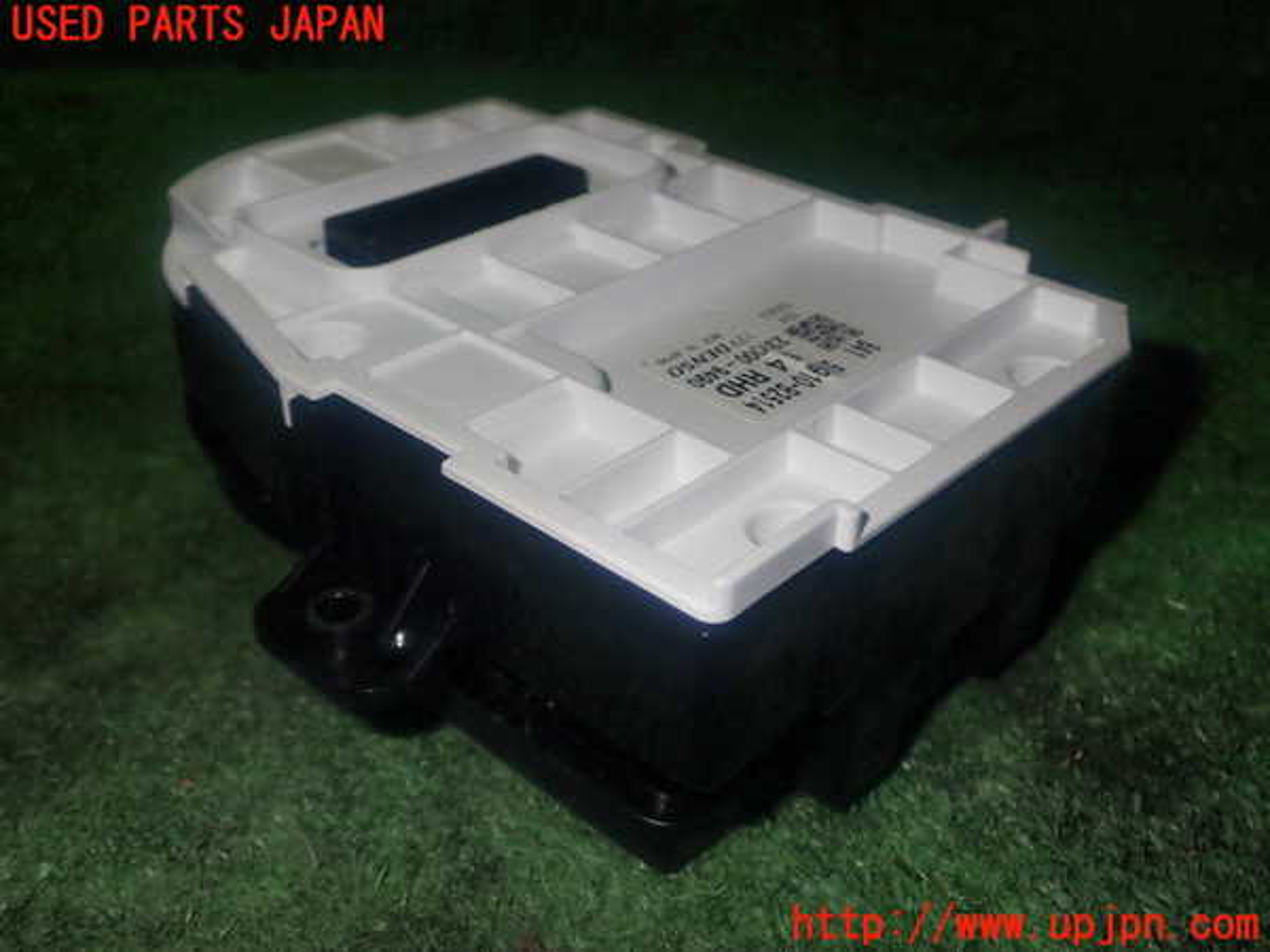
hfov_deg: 49.0
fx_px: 1394
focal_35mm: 38
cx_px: 635
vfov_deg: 37.7
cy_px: 476
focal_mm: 6.83
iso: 200
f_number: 8
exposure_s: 1/40
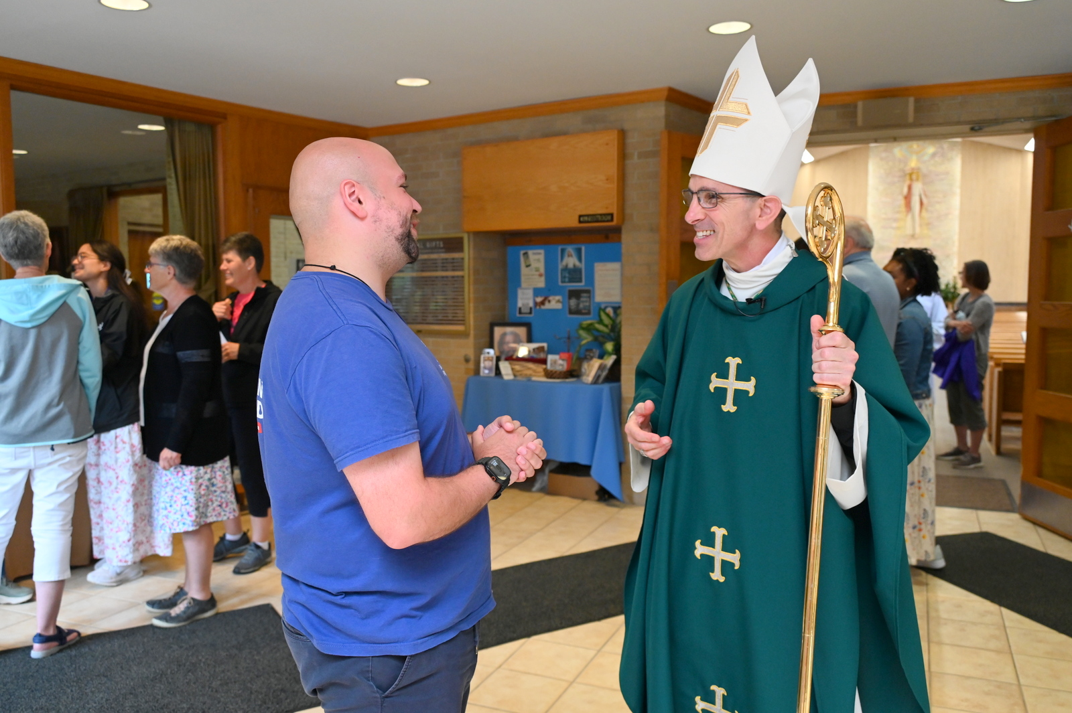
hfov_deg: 60.3
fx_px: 923
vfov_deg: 42.3
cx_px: 536
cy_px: 356
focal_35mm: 31
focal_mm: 31
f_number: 4.5
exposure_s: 1/200
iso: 2800
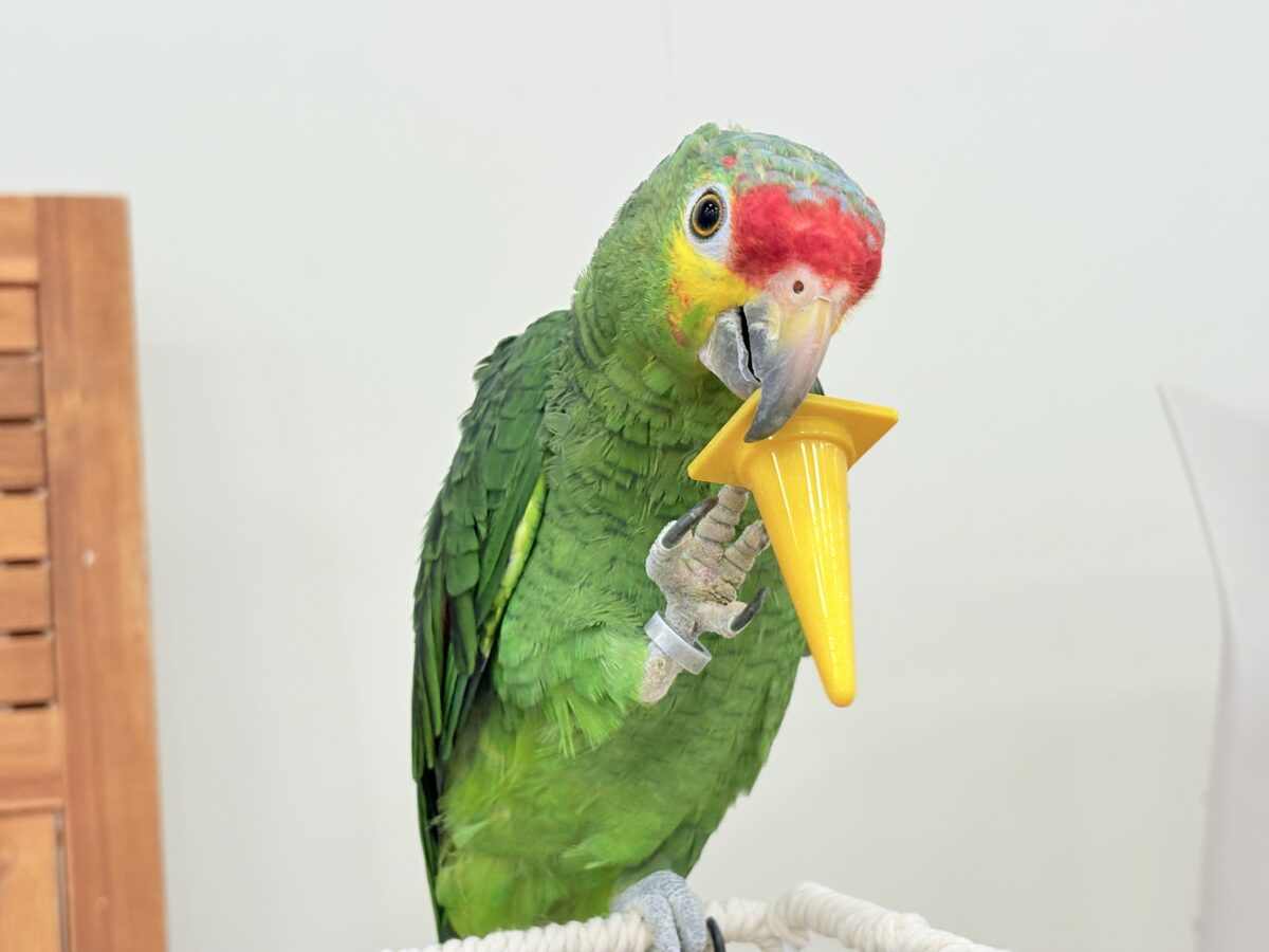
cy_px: 476
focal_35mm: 52
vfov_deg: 28.0
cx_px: 634
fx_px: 1906
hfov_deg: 36.8
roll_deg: +3.2
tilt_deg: +1.3
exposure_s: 1/100
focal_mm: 5.96
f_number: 1.6
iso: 80
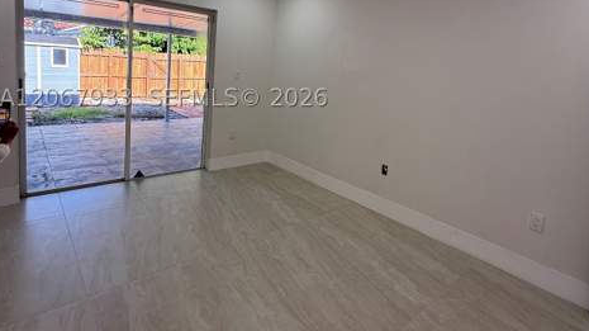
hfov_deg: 83.9
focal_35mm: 21
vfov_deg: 52.0
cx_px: 298
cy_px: 98
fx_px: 328
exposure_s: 1/99
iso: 64
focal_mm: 2.22
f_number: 2.2
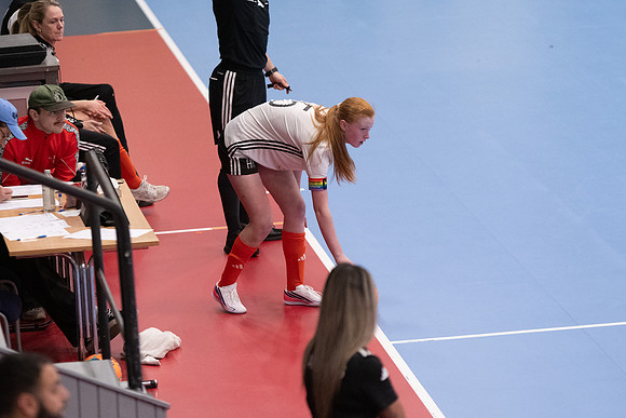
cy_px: 209
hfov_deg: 8.6
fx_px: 4174
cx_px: 313
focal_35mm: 240
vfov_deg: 5.7
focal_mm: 160
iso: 4000
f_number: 3.2
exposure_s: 1/640
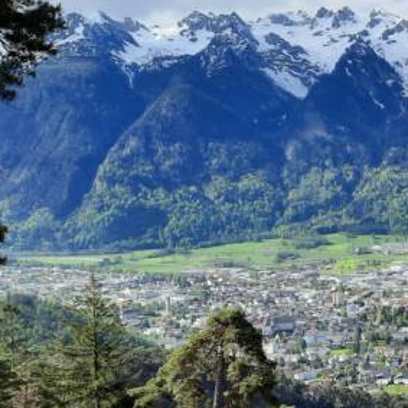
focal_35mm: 60
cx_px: 502
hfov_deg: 25.4
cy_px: 190
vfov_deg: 28.6
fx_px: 800
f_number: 2
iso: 32
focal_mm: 4.6
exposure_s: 1/1142
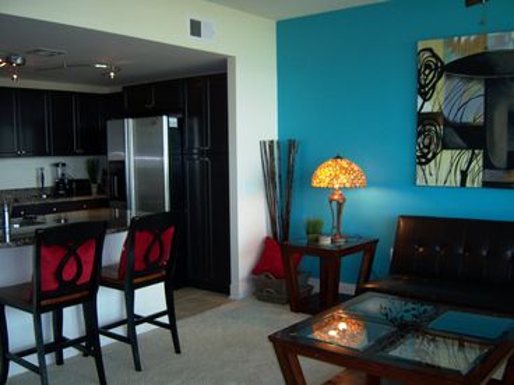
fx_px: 535
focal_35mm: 36
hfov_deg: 51.4
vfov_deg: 39.7
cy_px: 192
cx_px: 257
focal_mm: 7.5
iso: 80
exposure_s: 1/60
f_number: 2.8
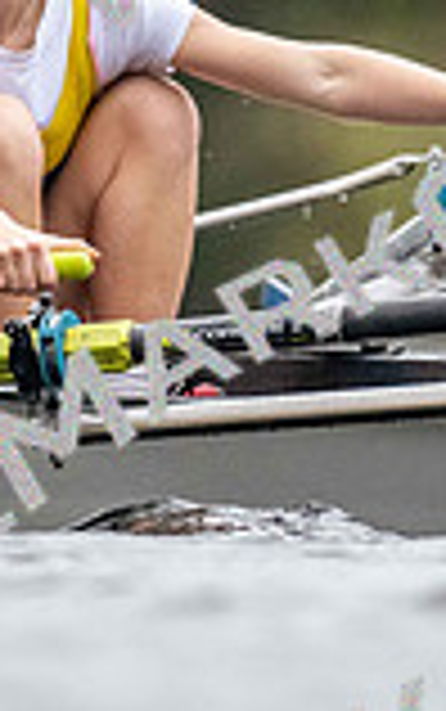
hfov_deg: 0.6
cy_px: 43
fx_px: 43640
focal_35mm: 2248
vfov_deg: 0.9
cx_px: 608
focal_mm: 600
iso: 4500
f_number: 4
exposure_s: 1/2500
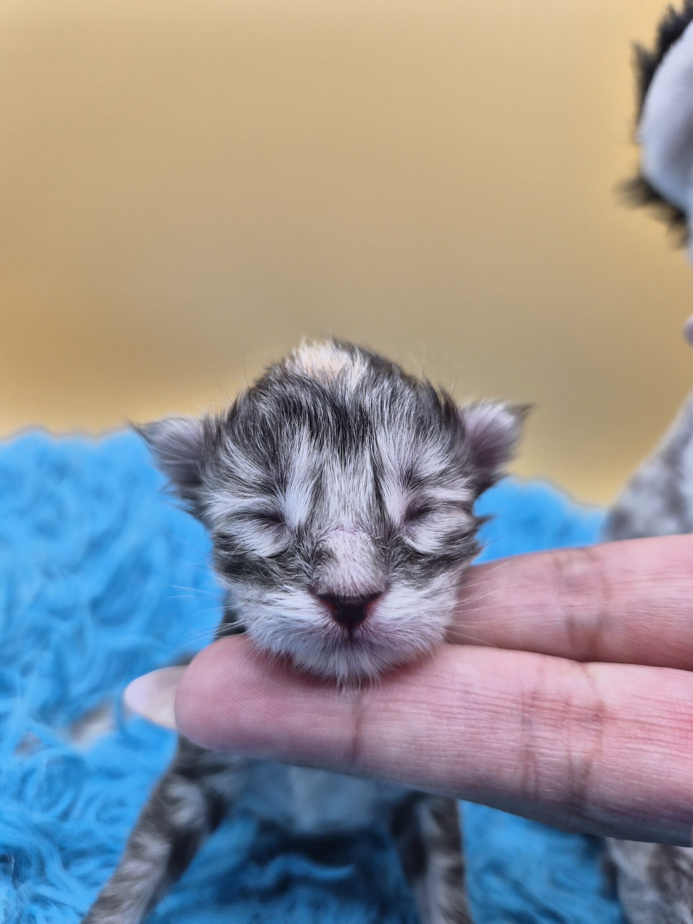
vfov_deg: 73.9
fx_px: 614
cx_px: 346
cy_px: 462
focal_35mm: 23
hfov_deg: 58.9
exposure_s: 1/646
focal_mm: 5.4
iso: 80
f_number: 1.8
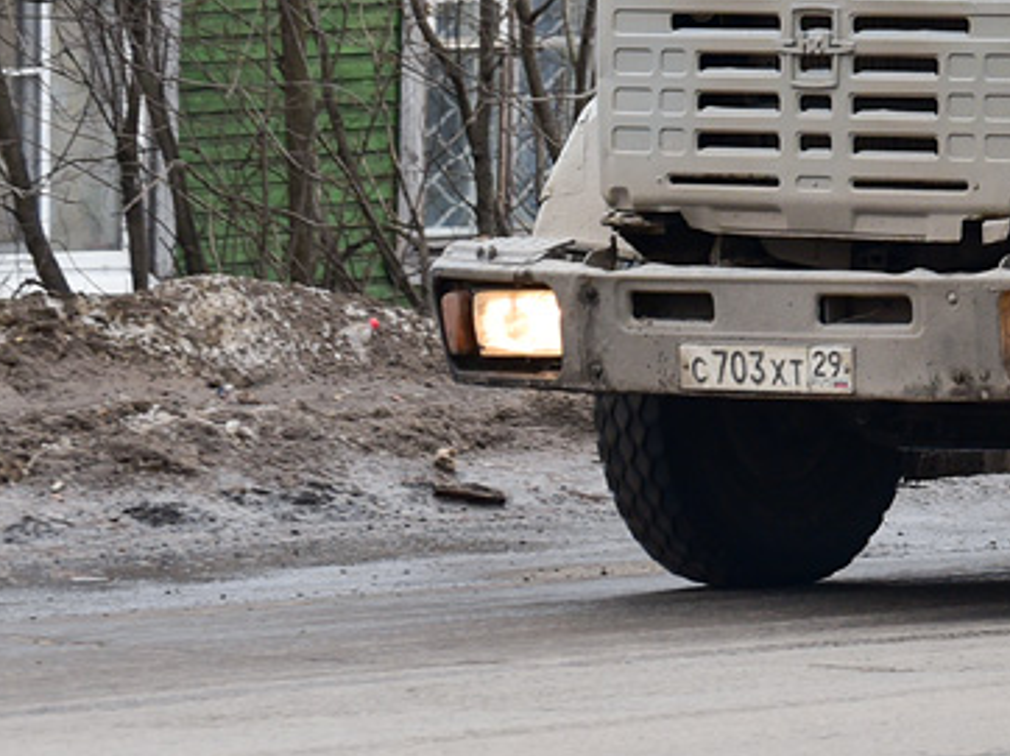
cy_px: -220
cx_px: 1451
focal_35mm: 351
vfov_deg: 4.2
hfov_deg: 5.6
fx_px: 10234
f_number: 5.6
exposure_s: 1/400
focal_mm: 110
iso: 500
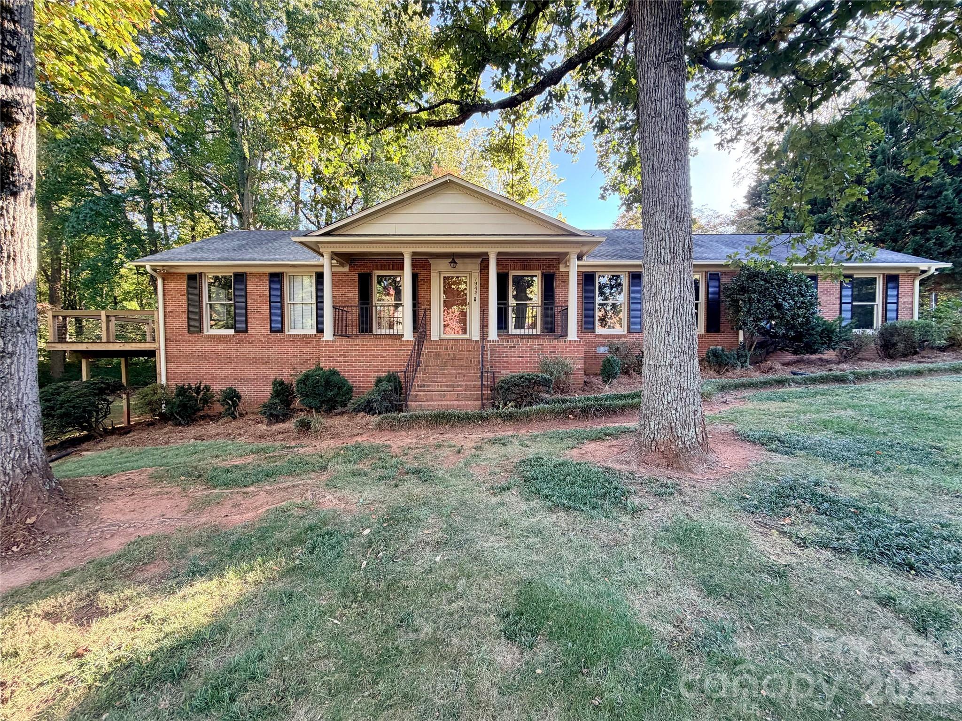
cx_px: 481
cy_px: 360
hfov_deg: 102.1
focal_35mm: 14
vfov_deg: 85.7
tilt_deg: -2.9
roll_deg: -0.3
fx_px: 389
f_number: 2.2
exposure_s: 1/121
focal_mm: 2.22
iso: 125
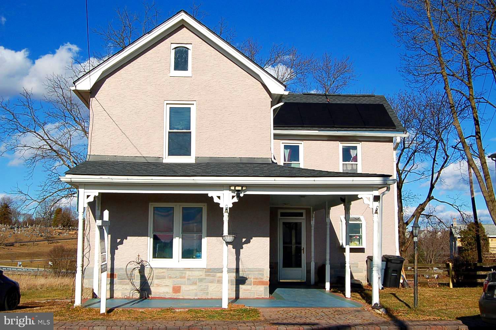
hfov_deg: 43.6
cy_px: 165
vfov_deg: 29.8
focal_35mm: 45
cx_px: 248
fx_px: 619
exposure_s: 1/500
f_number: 11
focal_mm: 30
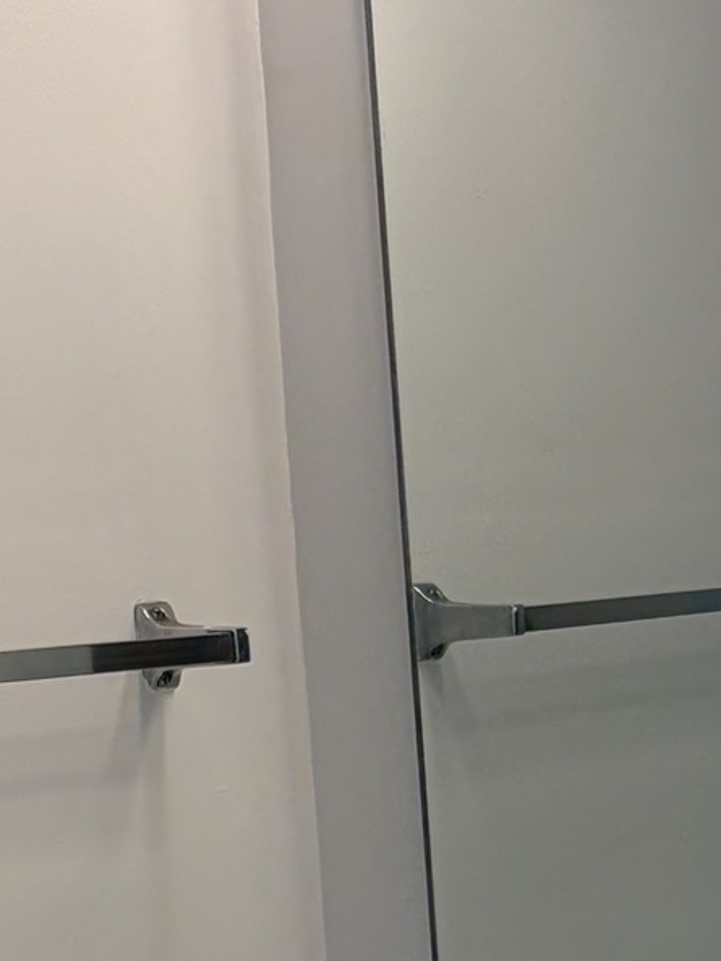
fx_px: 2804
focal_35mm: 101
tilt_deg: -8.7
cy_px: 950
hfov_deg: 14.6
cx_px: 569
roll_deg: +2.3
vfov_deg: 18.9
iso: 50
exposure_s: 1/336
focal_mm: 5.96
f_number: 1.6
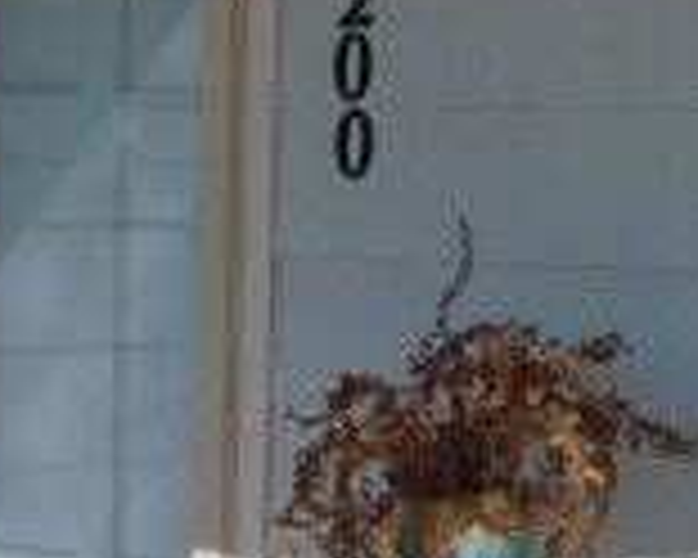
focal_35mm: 161
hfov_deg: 12.0
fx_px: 3326
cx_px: 293
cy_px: 297
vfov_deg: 9.6
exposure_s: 1/1250
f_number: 3.6
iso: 125
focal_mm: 7.1
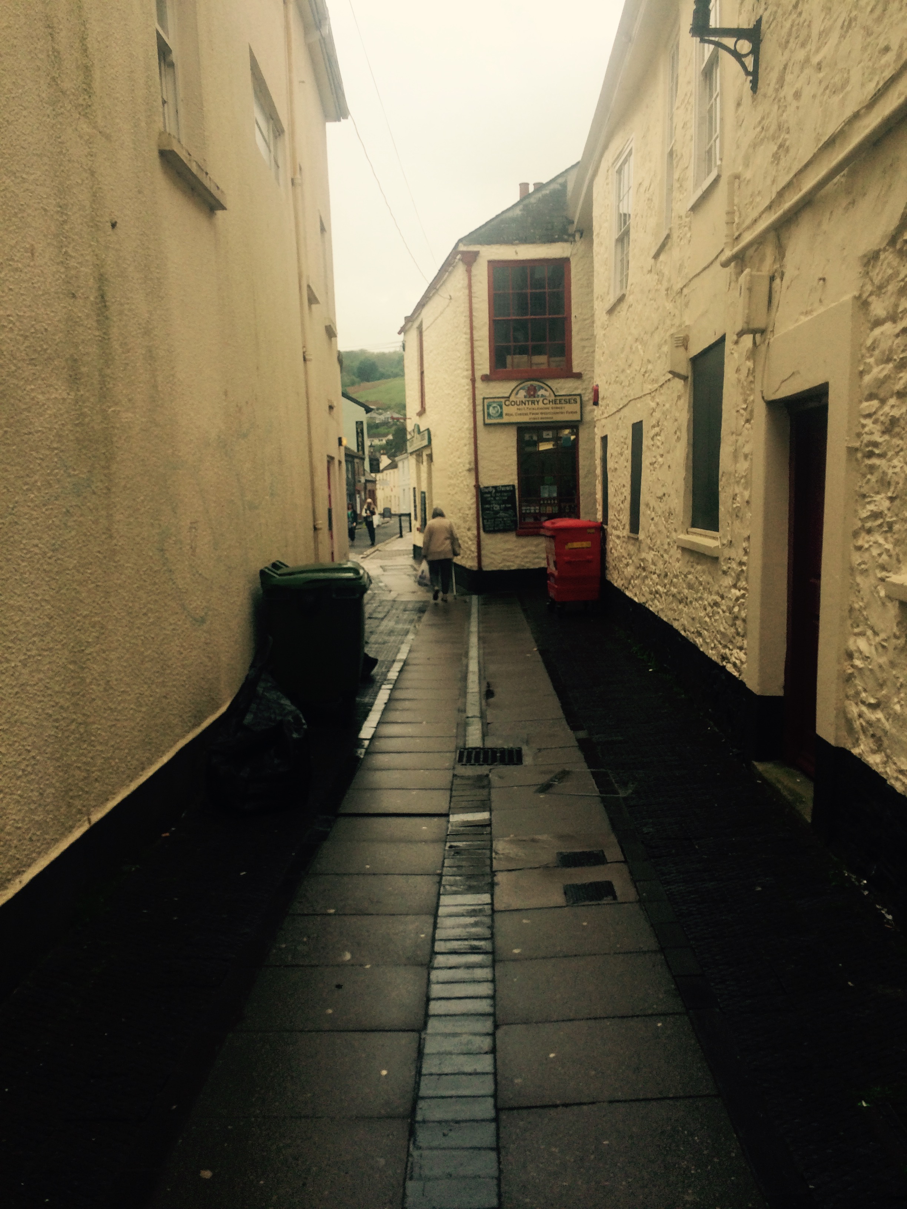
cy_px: 604
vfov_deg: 61.7
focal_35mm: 29
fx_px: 1013
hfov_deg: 48.2
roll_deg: +3.0
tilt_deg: -8.8
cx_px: 454
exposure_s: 1/1466
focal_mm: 4.15
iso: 32
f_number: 2.2
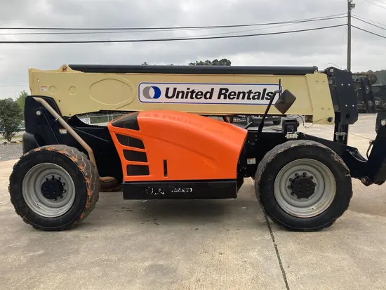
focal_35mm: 28
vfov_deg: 49.8
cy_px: 145
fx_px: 312
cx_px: 193
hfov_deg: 63.4
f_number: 1.8
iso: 20
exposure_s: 1/198
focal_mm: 3.99
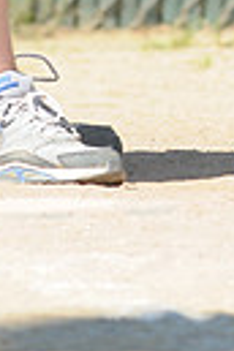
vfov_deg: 1.0
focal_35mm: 2019
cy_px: -422
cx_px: 178
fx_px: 19684
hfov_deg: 0.7
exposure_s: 1/800
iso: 200
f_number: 4
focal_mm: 300
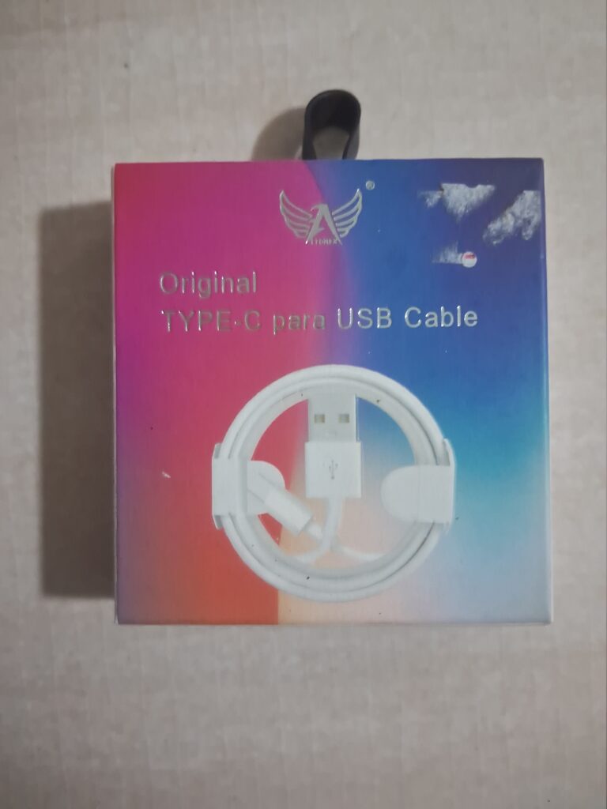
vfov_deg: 67.3
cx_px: 304
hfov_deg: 53.1
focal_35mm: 26
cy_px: 404
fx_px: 608
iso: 800
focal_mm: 3.98
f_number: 1.8
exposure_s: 1/20
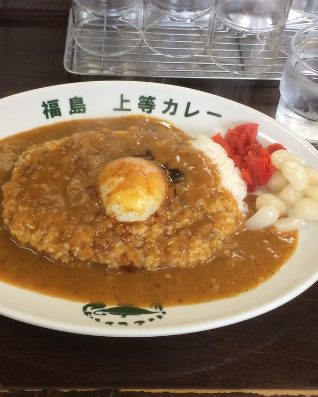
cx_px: 149
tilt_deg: -53.3
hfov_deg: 32.8
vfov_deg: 40.3
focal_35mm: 46
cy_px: 195
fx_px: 541
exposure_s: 1/40
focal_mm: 4.15
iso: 40
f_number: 2.2
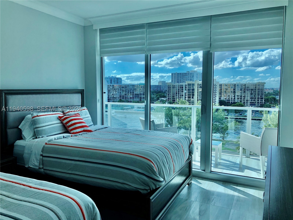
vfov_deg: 49.7
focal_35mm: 28
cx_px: 146
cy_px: 110
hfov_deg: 63.4
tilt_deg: -4.2
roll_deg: +0.1
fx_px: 237
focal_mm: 4
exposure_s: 1/328
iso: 20
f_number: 1.8
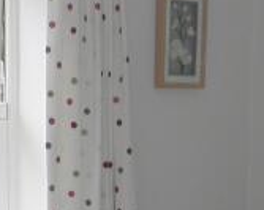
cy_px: 267
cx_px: 228
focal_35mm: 144
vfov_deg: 10.5
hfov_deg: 13.3
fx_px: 1123
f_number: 3.3
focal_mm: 4.3
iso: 64
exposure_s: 1/100
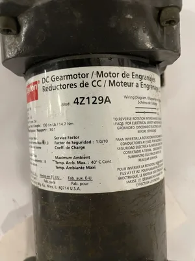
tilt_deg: -79.9
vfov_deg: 67.3
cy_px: 130
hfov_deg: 53.1
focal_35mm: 26
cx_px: 98
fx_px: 195
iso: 500
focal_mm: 4.2
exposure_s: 1/40
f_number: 1.6
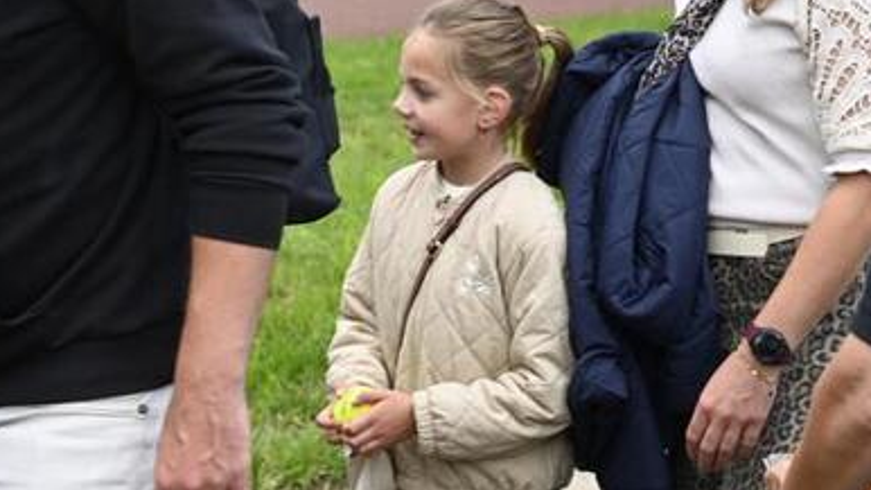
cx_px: 442
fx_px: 2794
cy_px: 121
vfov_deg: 10.0
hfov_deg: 17.7
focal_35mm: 121
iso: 220
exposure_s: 1/250
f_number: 4
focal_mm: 45
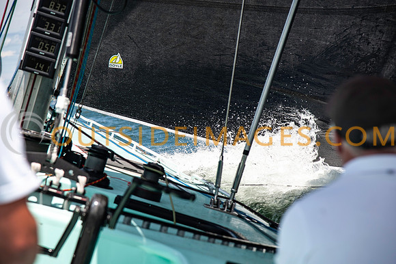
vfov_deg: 11.4
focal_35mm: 120
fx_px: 1319
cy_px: 132
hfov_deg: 17.1
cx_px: 198
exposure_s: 1/1250
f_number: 5
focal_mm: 120
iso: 250
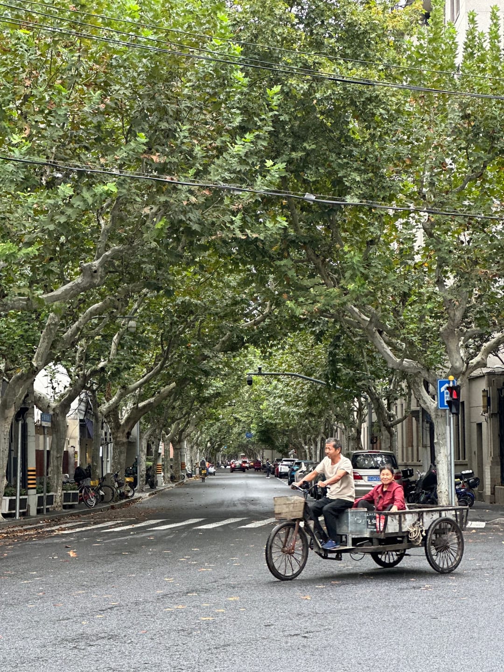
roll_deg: +0.7
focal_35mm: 77
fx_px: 1495
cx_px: 252
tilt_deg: +6.4
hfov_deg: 19.1
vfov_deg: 25.3
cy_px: 336
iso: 100
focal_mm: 9
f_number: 2.8
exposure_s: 1/121
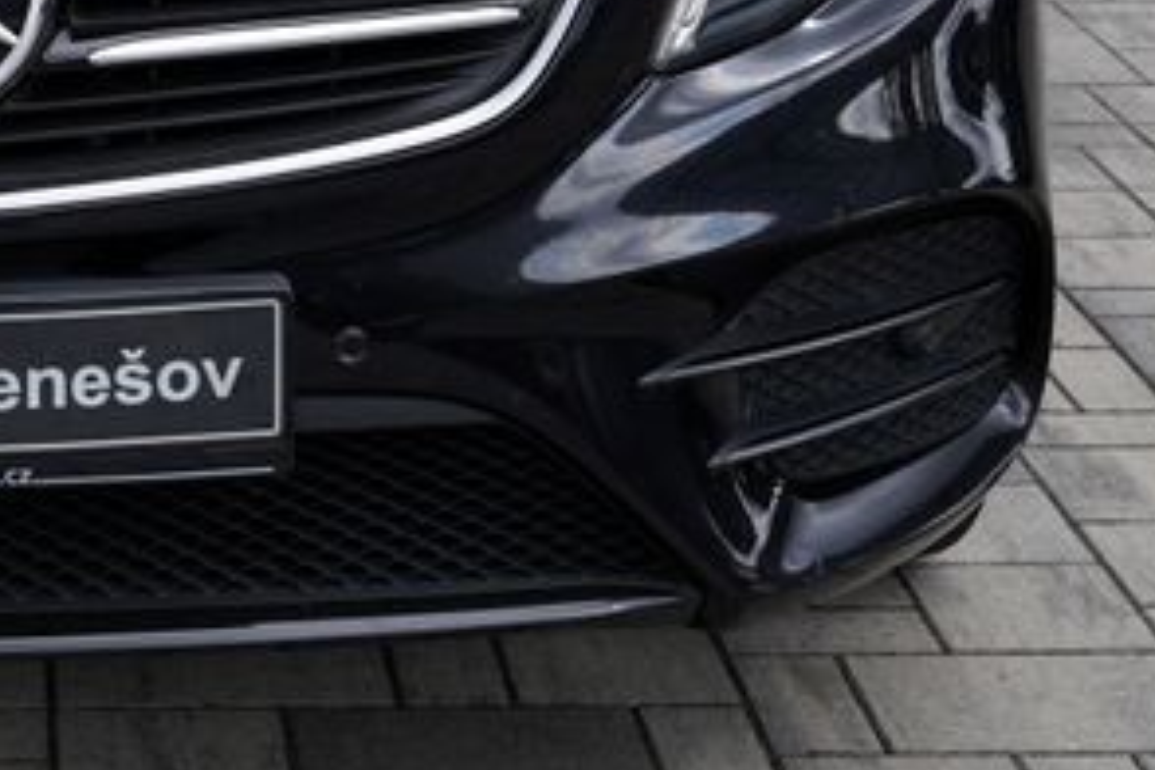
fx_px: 3465
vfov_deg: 12.2
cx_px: -47
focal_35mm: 108
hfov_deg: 18.4
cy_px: -295
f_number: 6.3
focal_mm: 31
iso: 100
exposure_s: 1/200
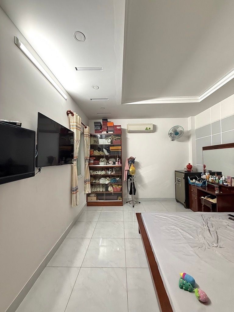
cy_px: 156
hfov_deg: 85.7
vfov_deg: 102.1
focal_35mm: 14
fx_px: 126
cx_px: 117
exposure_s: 1/50
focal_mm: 2.22
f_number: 2.2
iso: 200
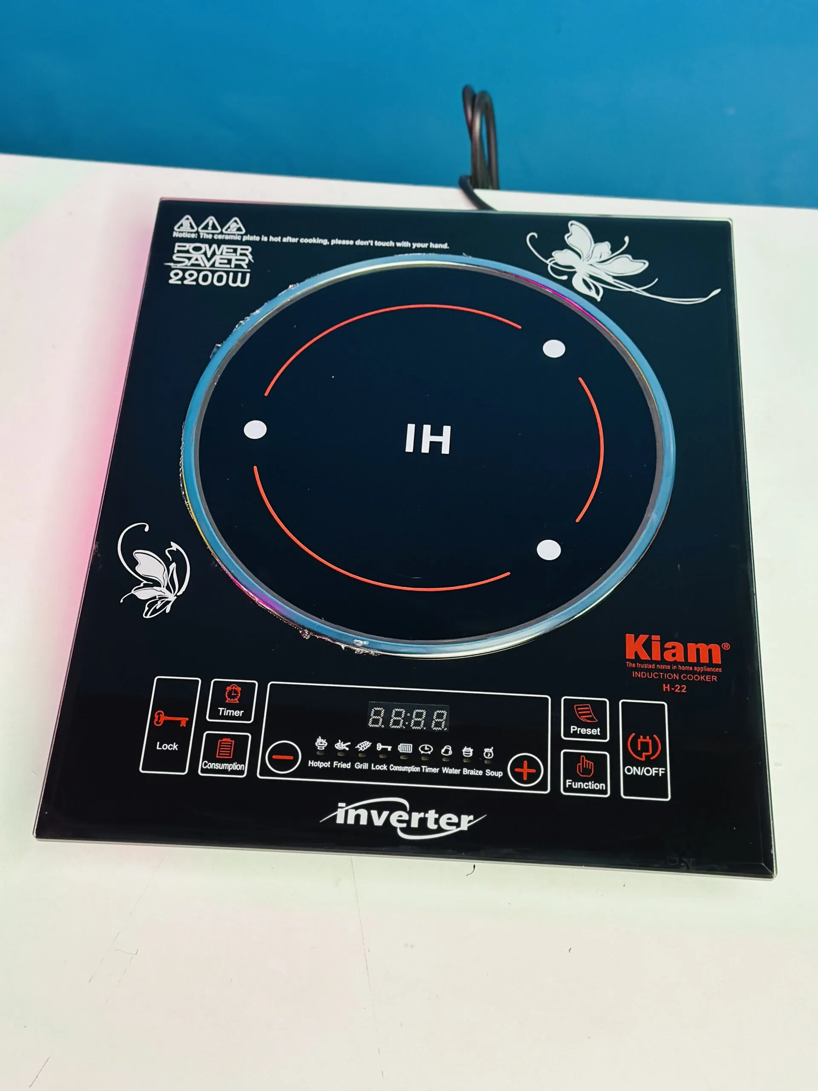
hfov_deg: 30.3
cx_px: 409
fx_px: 1512
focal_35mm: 48
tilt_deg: -58.1
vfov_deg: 39.7
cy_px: 546
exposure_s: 1/33
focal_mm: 6.86
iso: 250
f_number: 1.78
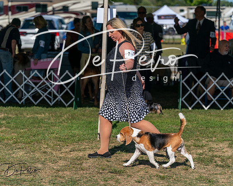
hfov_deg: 13.7
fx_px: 970
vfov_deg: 11.0
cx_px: 116
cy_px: 93
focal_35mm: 141
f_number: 4.5
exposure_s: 1/2000
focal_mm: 125
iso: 160
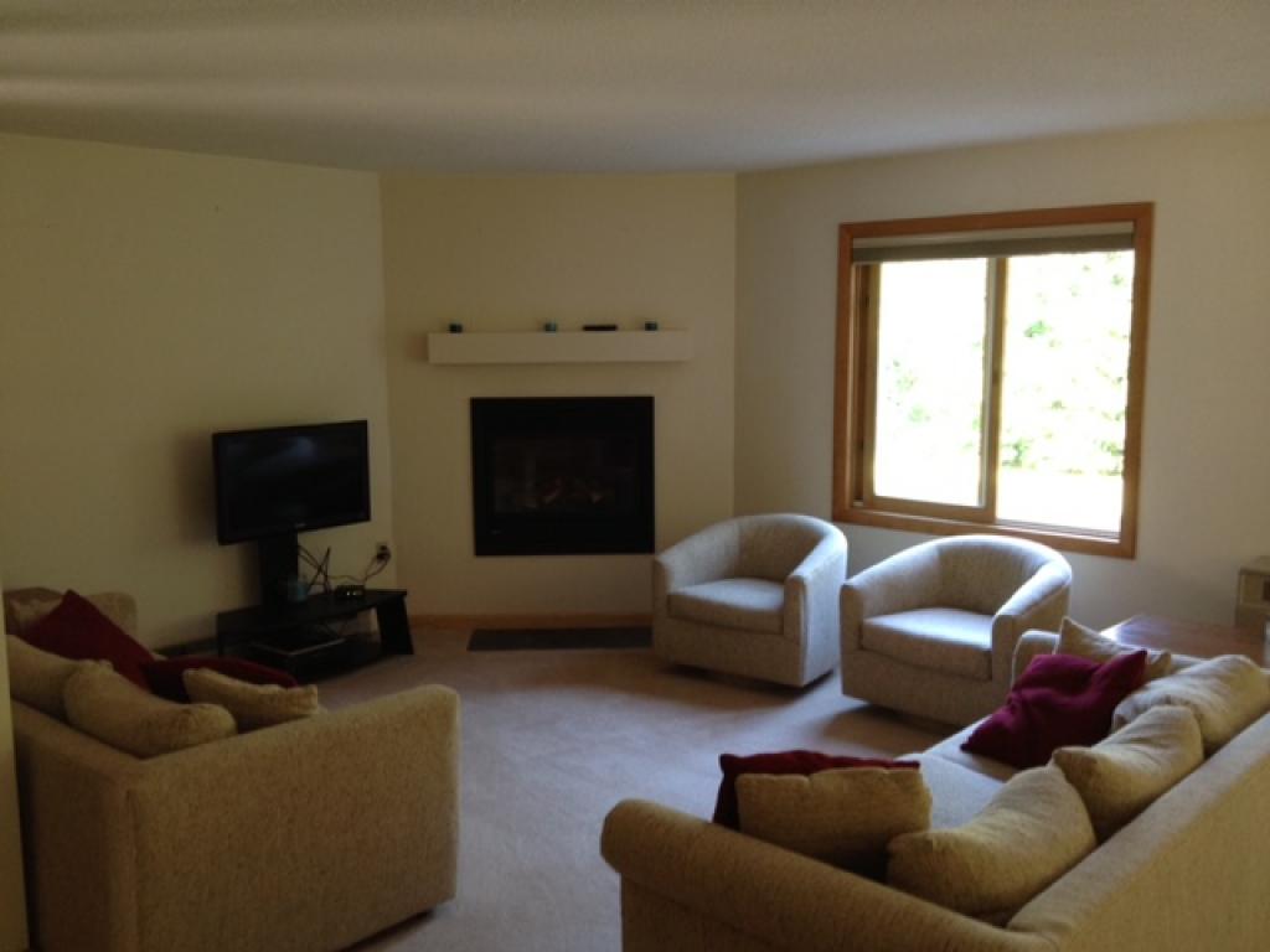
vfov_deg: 40.7
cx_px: 635
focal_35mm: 35
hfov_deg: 52.6
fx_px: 1284
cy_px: 476
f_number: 2.4
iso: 100
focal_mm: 4.28
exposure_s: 1/20
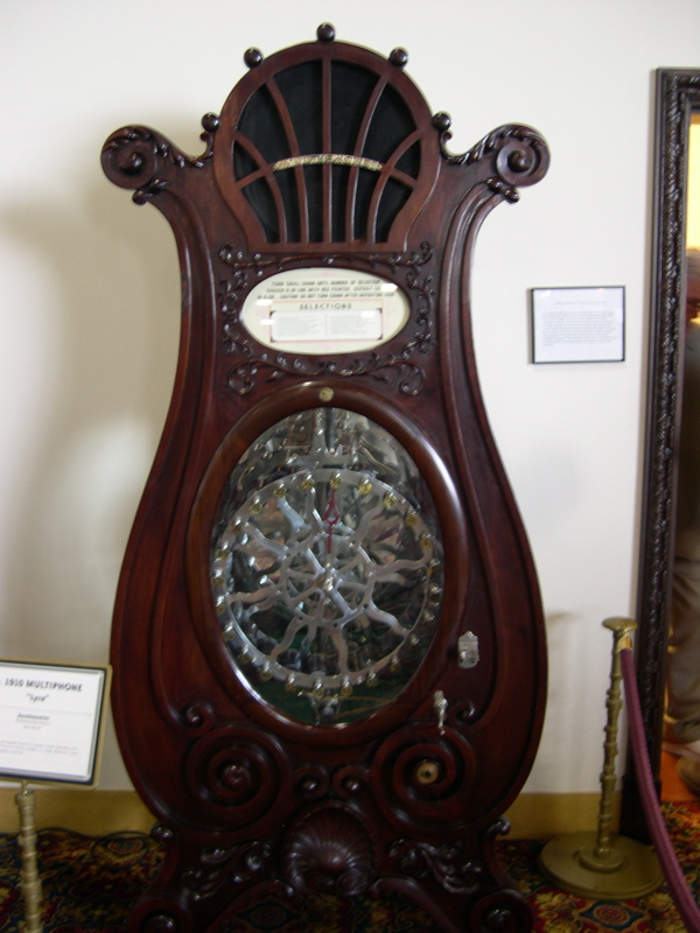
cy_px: 466
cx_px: 350
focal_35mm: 38
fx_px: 1025
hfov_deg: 37.7
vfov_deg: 49.0
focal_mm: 8
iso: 100
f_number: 2.8
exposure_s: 1/8.6
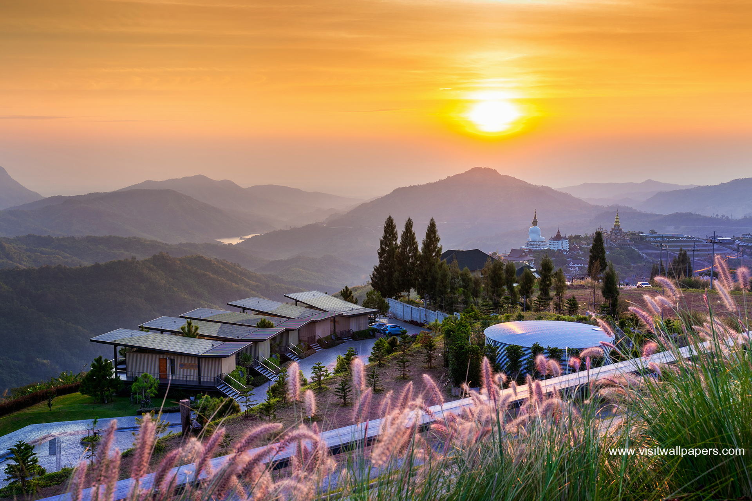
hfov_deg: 54.4
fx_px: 731
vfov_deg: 37.9
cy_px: 250
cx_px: 376
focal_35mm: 35
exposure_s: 1/50
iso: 100
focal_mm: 35
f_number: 8
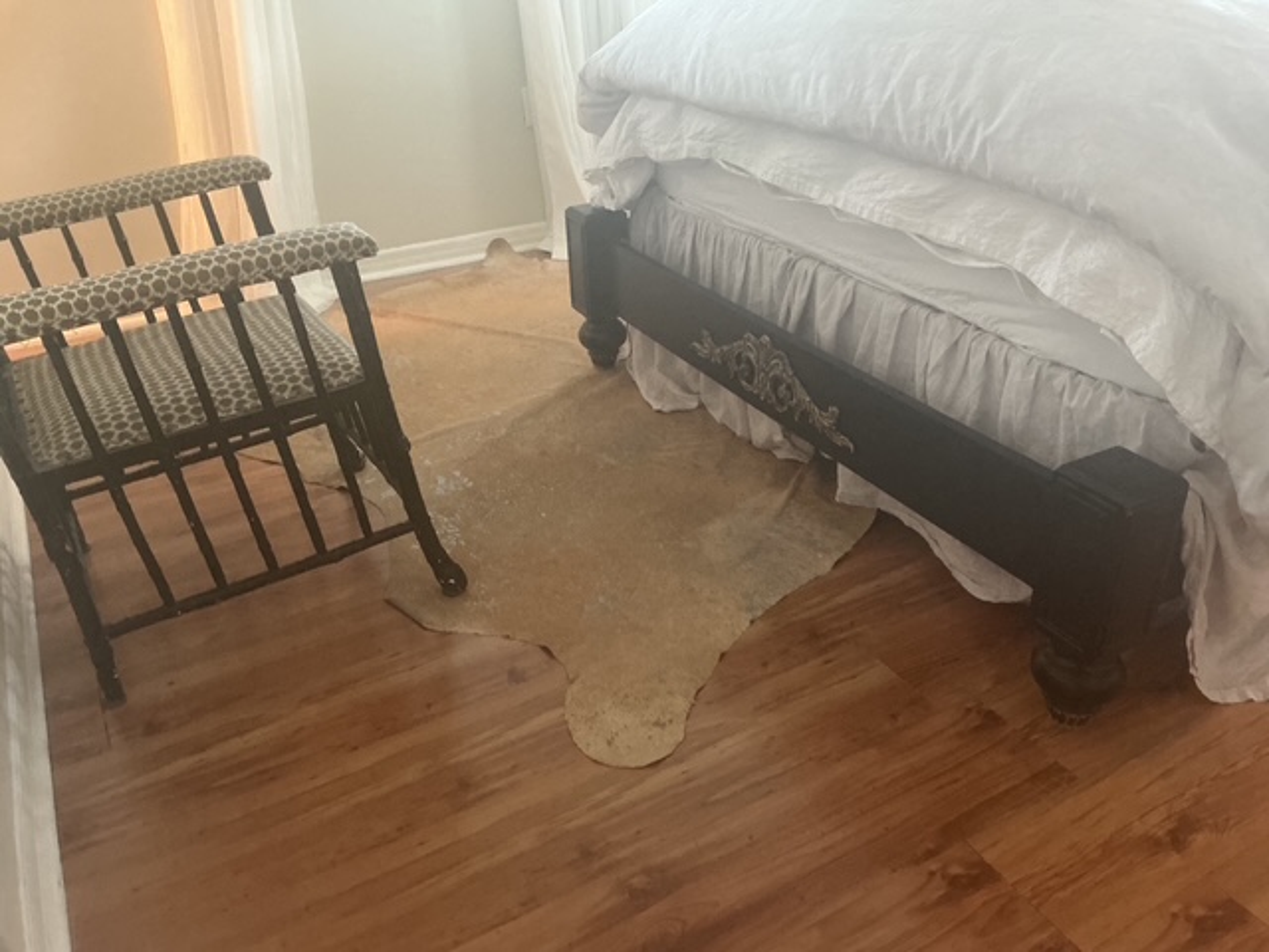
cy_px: 476
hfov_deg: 61.7
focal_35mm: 29
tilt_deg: -29.6
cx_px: 634
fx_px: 1063
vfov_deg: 48.2
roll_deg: +1.1
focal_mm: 3
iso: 200
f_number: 1.8
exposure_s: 1/50
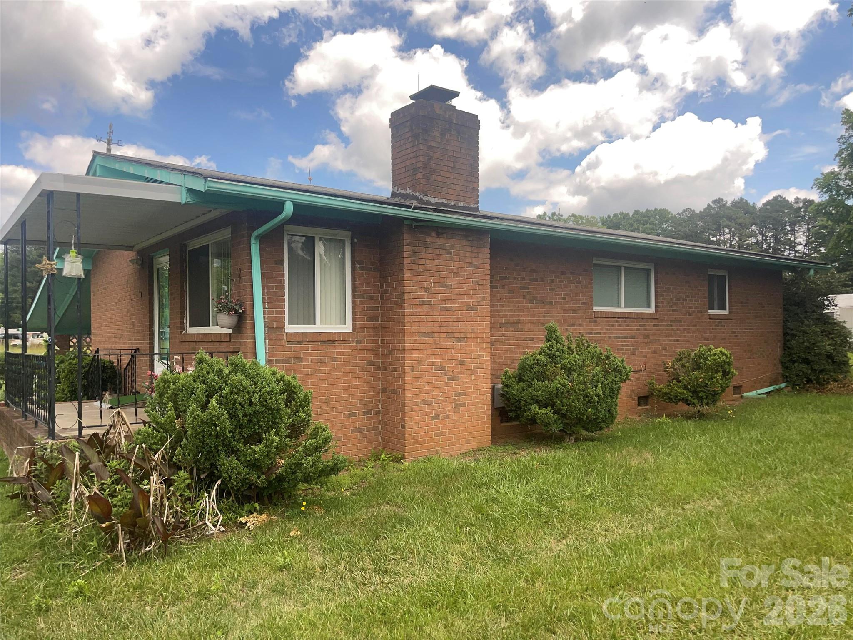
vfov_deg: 54.9
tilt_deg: +1.2
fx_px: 616
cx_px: 426
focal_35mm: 25
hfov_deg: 69.4
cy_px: 320
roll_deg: +0.8
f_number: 1.6
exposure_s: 1/2717
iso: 40
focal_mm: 5.1
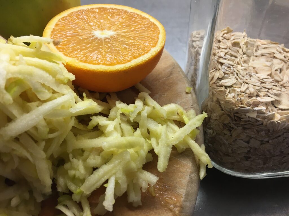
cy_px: 108
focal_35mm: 29
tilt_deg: -45.8
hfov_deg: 61.7
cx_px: 144
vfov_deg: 48.2
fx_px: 242
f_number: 2.2
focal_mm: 4.15
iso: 32
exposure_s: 1/33
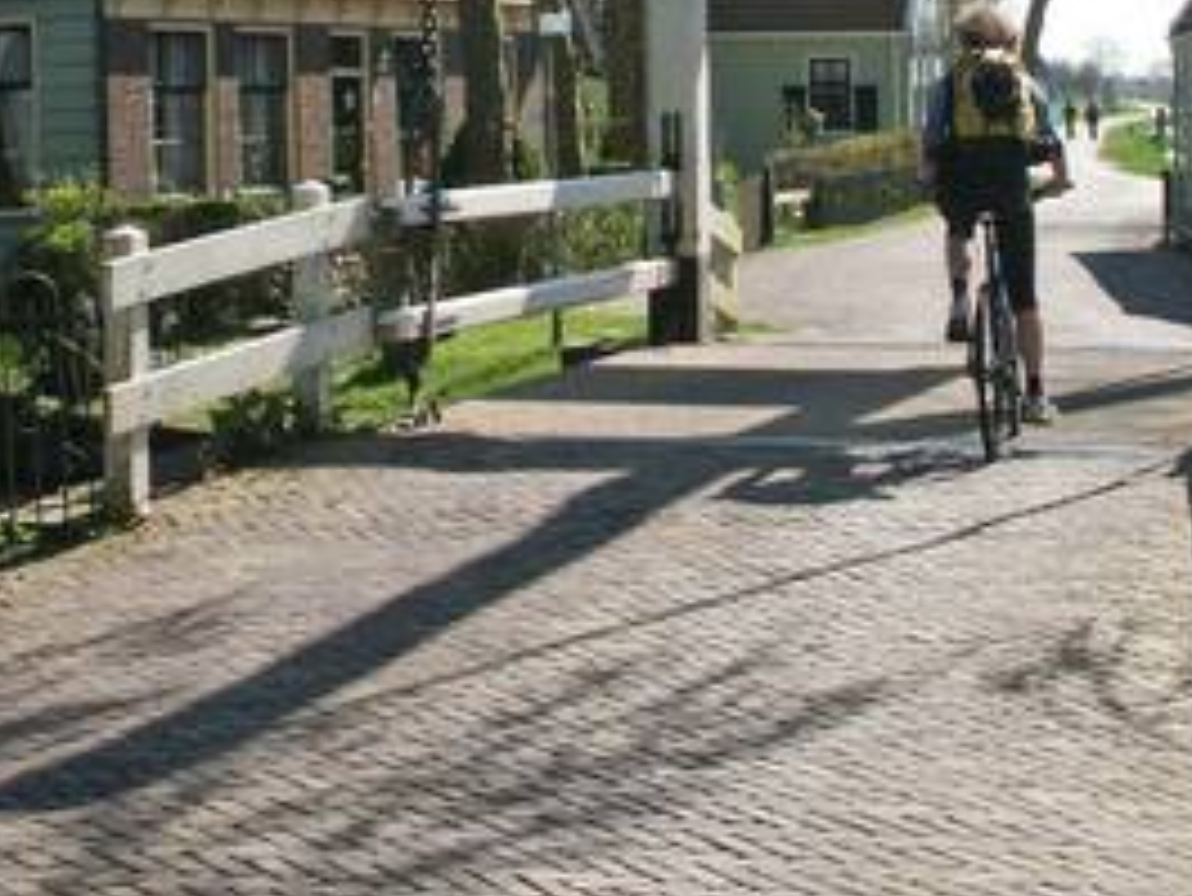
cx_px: 594
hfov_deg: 22.0
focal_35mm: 89
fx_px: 3066
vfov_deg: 16.2
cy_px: -72
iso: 200
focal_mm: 10.73
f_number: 8
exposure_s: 1/500
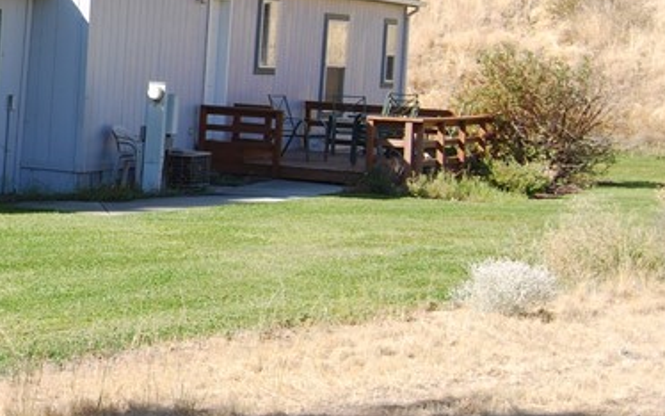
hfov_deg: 16.1
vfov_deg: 10.6
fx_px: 2248
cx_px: -159
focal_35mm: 124
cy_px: 103
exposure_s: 1/160
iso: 100
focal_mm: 28
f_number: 6.3
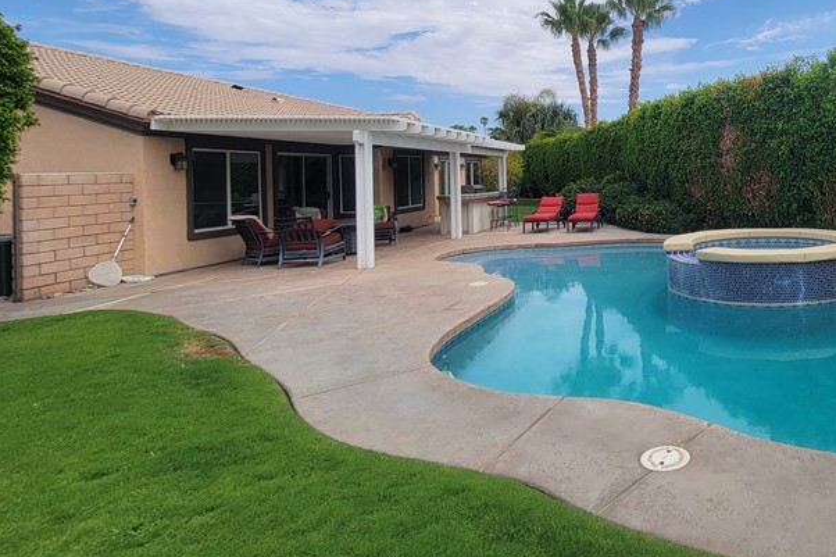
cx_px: 686
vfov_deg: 53.3
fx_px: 534
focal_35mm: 23
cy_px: 161
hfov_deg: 67.8
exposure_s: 1/2066
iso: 50
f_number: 2.2
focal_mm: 2.2
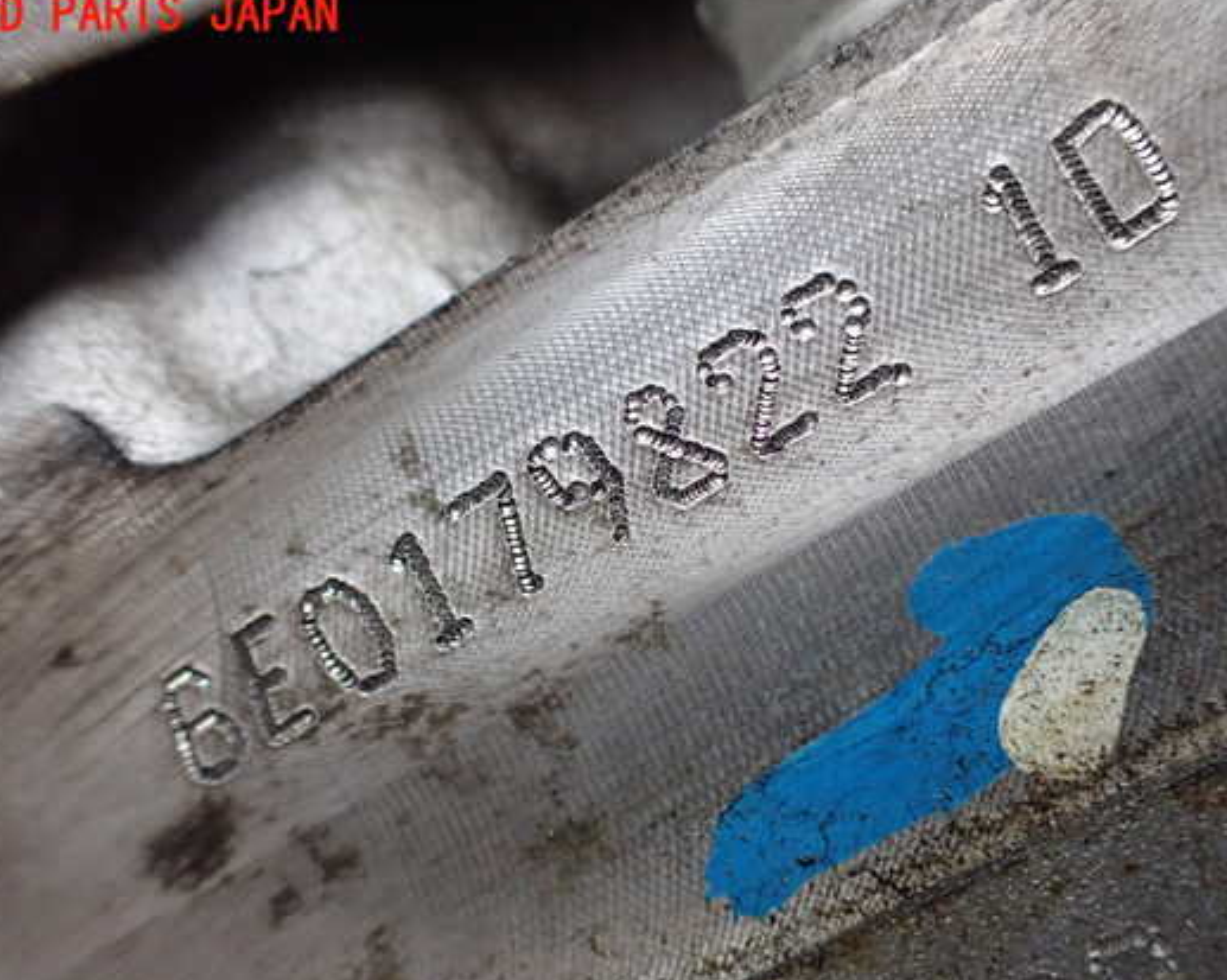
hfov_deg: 52.9
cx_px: 619
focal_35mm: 34
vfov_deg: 43.3
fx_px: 1234
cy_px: 520
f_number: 2.3
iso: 640
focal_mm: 5.4
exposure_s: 1/125
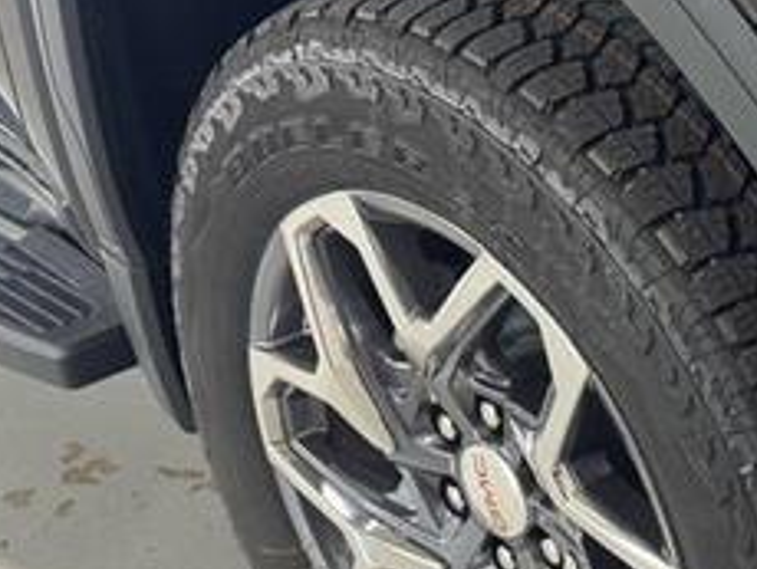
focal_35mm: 105
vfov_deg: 14.1
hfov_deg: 18.6
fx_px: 2299
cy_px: 424
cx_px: 540
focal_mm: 6.76
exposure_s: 1/40
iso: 250
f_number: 1.78
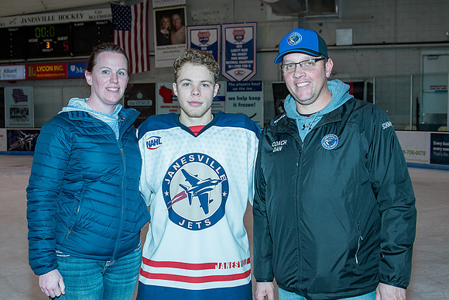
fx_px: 595
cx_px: 198
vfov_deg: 28.3
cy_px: 150
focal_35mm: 48
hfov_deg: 41.3
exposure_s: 1/200
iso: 200
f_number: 4.5
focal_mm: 28
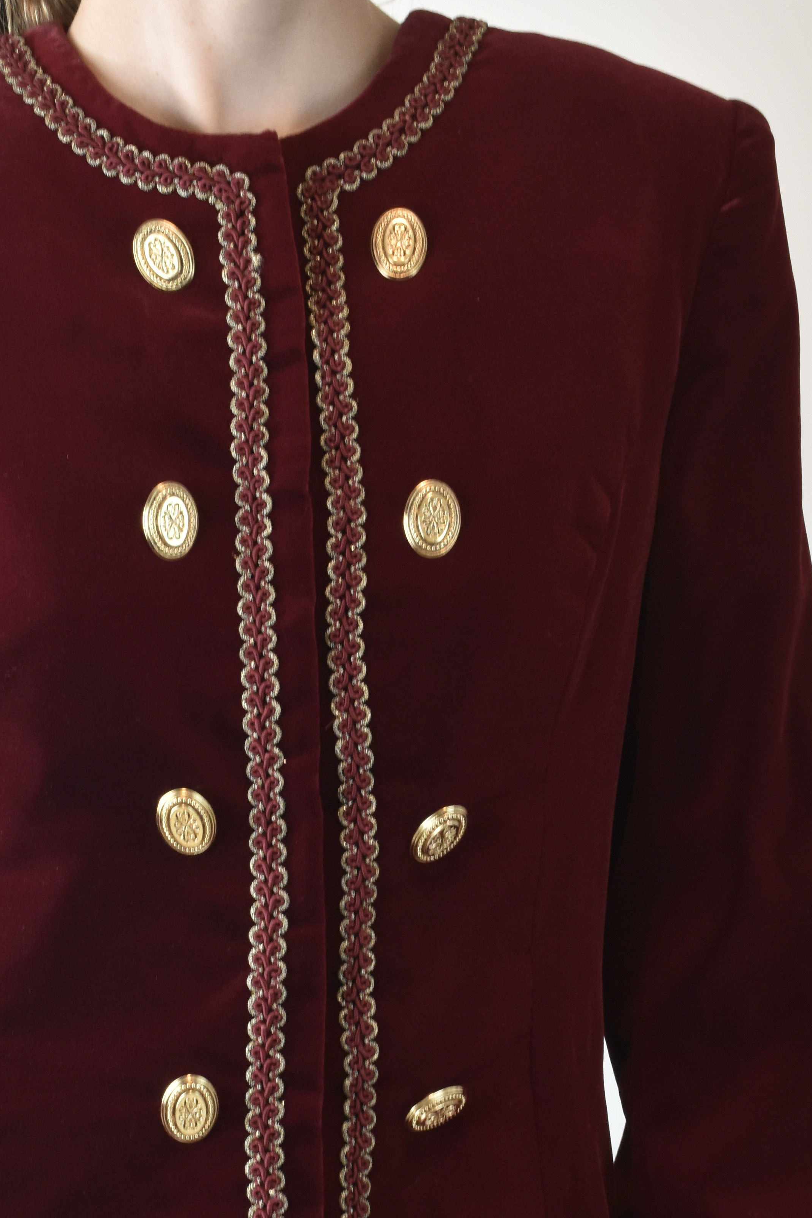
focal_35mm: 107
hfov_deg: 12.8
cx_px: 237
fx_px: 3619
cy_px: 934
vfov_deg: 19.0
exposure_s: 1/25
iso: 1000
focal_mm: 38
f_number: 13
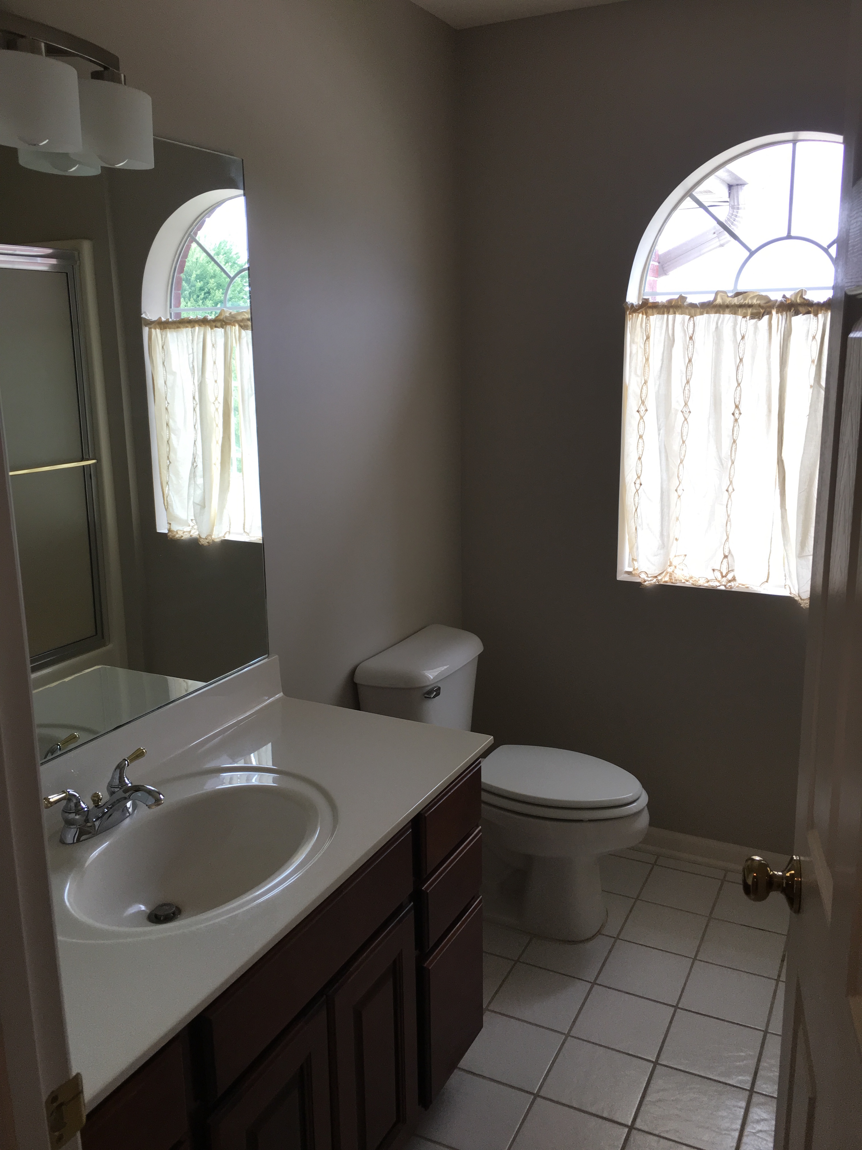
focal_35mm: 29
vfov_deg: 61.7
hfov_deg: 48.2
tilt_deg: -11.6
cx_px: 431
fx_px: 963
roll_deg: +0.6
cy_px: 575
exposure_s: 1/120
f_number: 2.2
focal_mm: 4.15
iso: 40
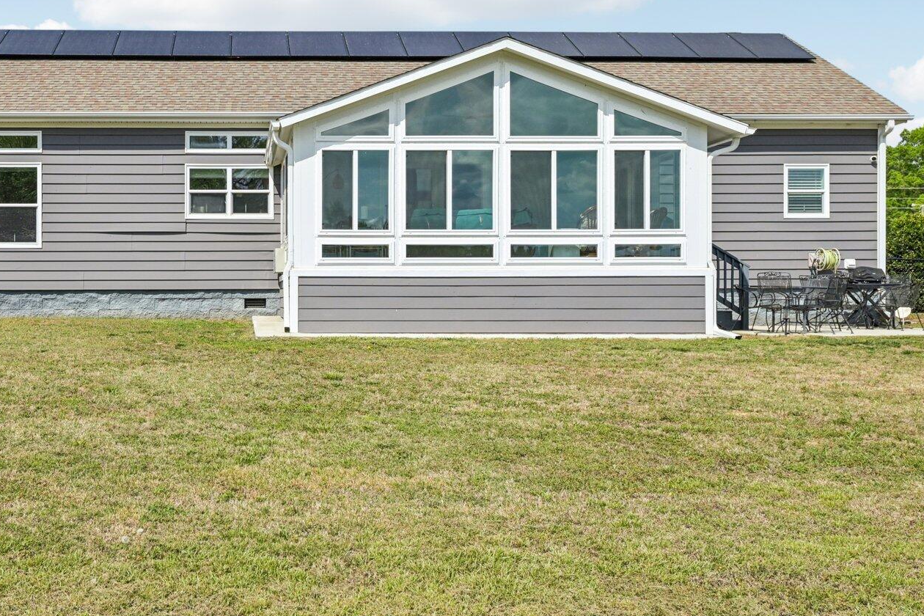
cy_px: 153
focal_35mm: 39
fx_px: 1001
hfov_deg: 48.1
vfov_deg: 33.5
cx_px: 260
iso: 200
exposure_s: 1/1000
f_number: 9
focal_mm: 24
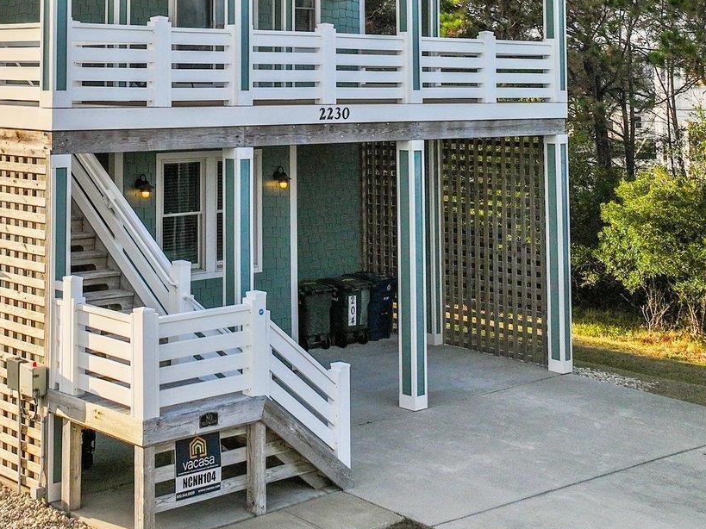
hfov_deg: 31.3
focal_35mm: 60
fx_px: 1224
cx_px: 134
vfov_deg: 23.3
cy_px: -16
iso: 280
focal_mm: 12.29
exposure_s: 1/2500
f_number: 2.8
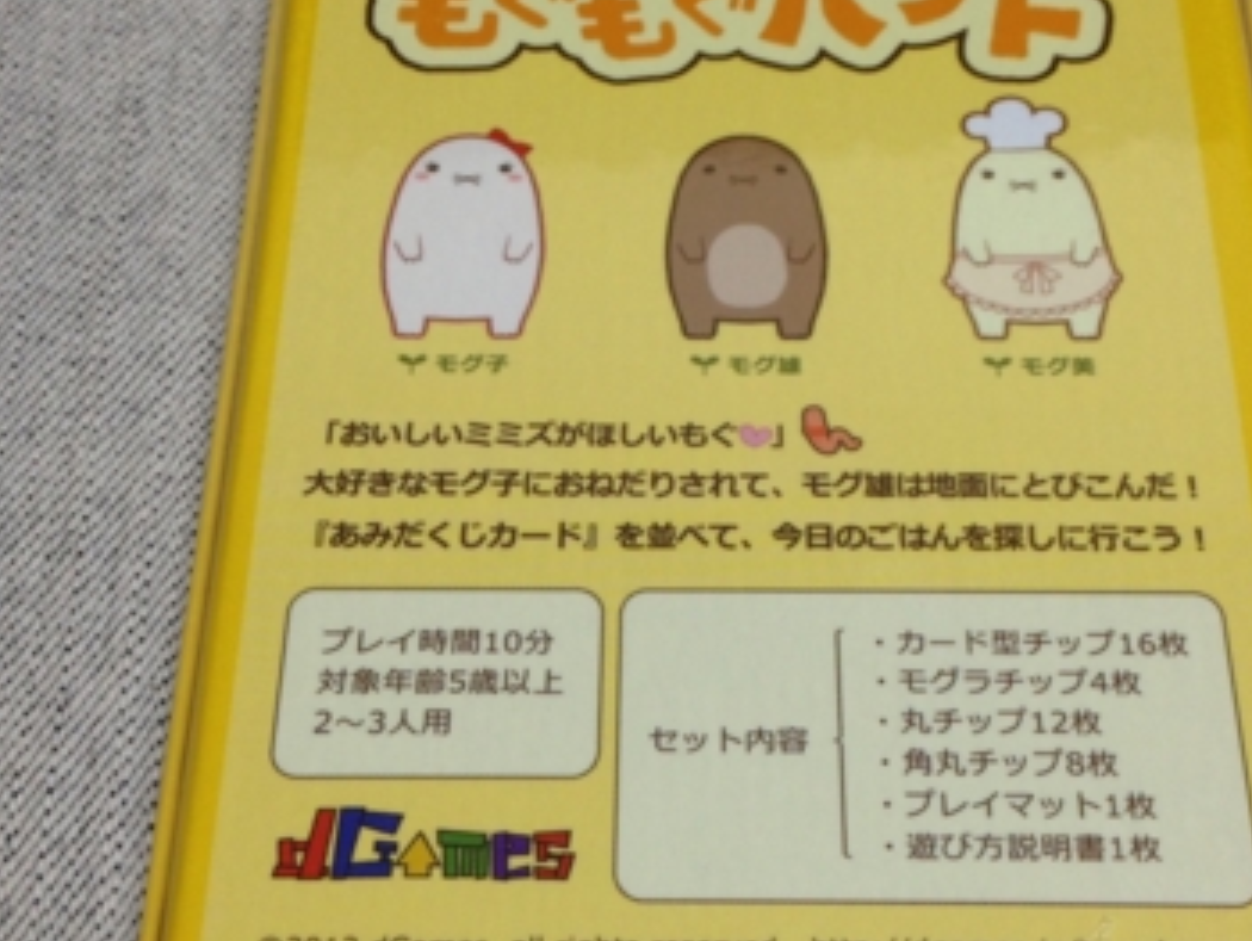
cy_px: 469
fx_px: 2316
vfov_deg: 23.0
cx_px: 683
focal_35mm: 64
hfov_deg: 30.2
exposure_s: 1/24
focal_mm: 4.28
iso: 50
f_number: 2.4
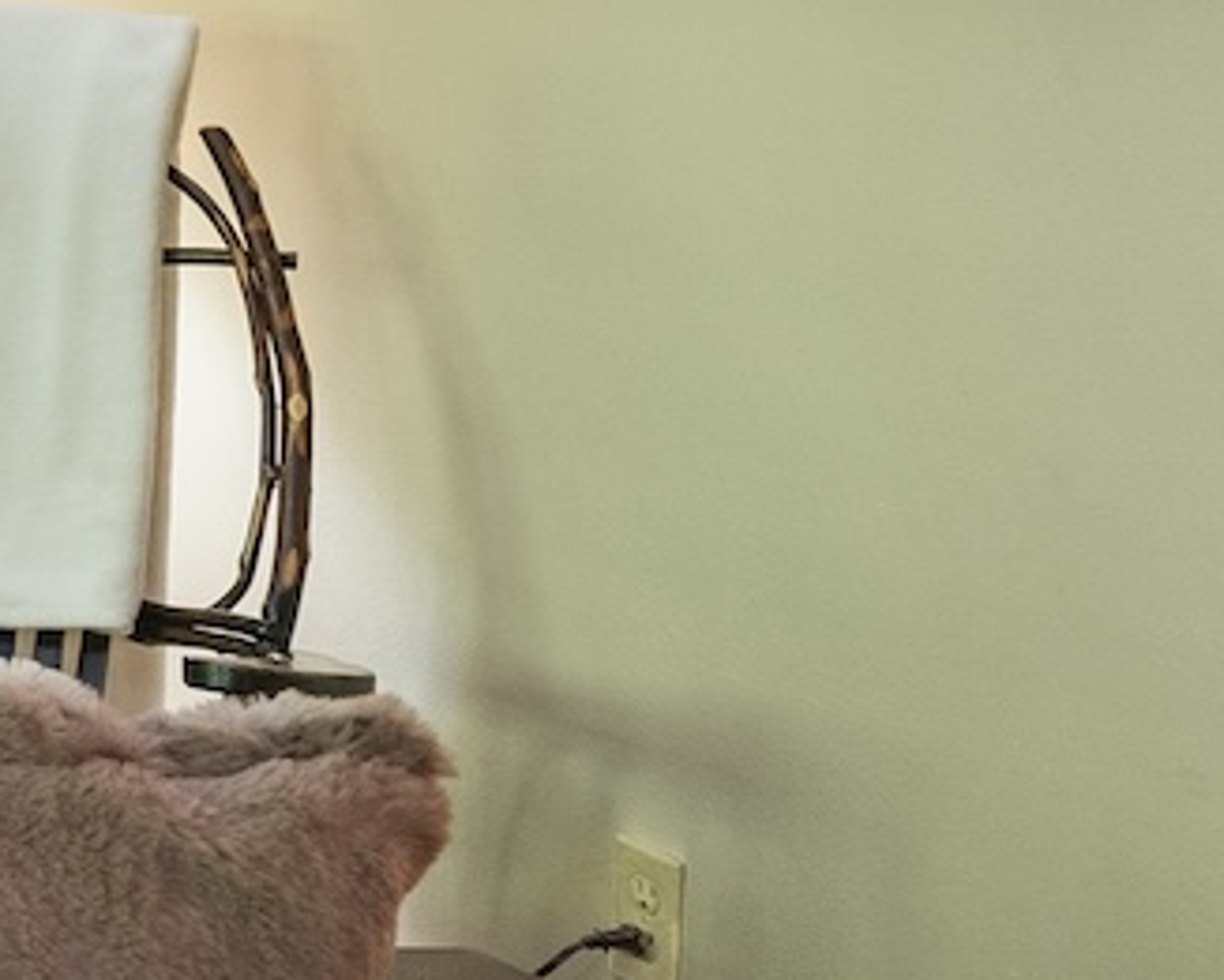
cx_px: -1825
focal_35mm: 93
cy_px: -190
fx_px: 3375
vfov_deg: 15.9
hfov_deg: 13.7
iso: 640
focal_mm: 16.2
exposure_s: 1.3
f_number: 9
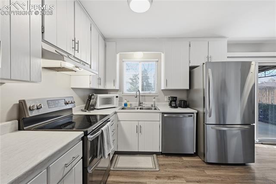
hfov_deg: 98.6
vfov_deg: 75.4
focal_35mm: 16
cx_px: 138
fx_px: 119
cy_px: 92
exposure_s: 1/60
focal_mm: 15.5
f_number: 11
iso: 800
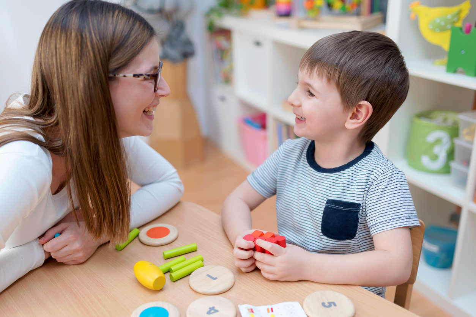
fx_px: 463
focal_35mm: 35
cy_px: 158
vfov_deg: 37.9
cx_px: 238
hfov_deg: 54.4
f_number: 1.8
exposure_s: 1/250
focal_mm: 35
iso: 100
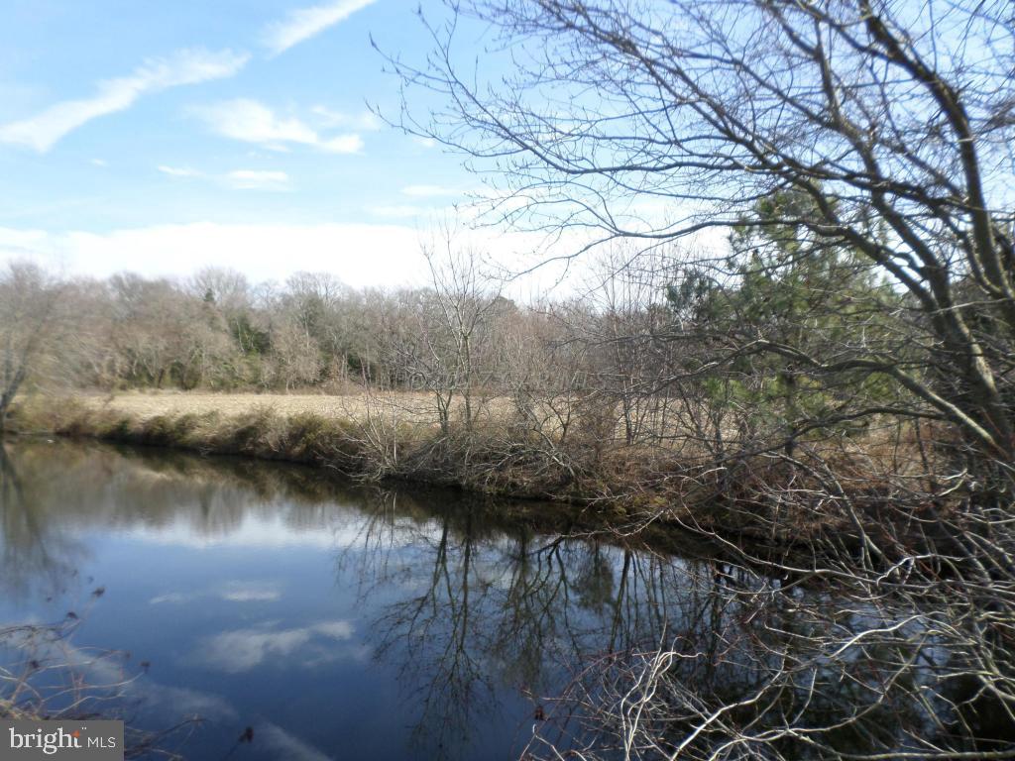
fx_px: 733
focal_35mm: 25
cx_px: 508
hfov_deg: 69.4
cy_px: 380
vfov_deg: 54.9
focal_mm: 4.5
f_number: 2.5
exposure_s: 1/750
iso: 80
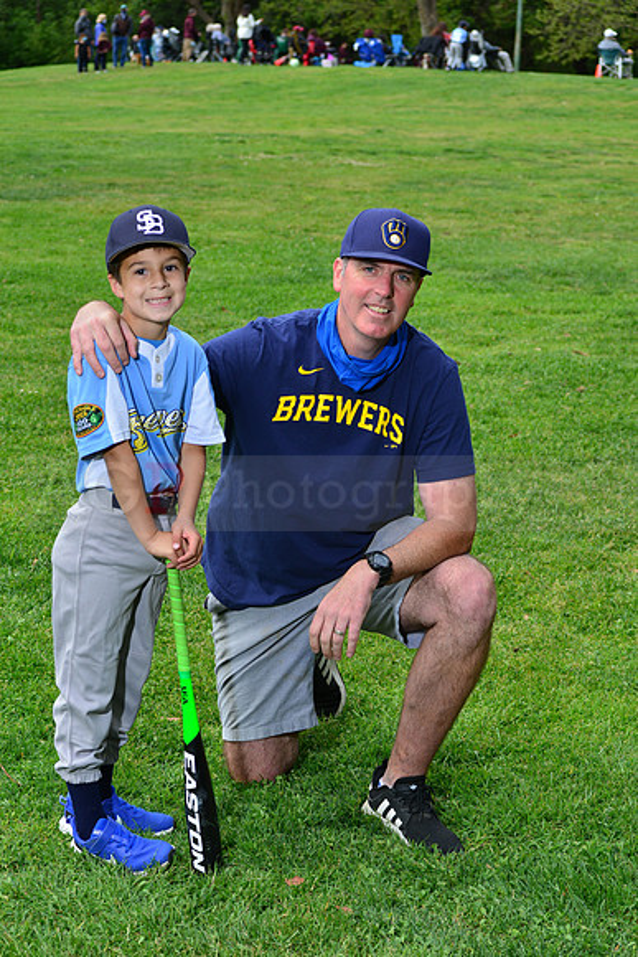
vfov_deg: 25.4
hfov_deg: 17.1
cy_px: 478
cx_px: 319
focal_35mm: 80
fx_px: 2125
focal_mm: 80
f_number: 10
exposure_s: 1/200
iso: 200
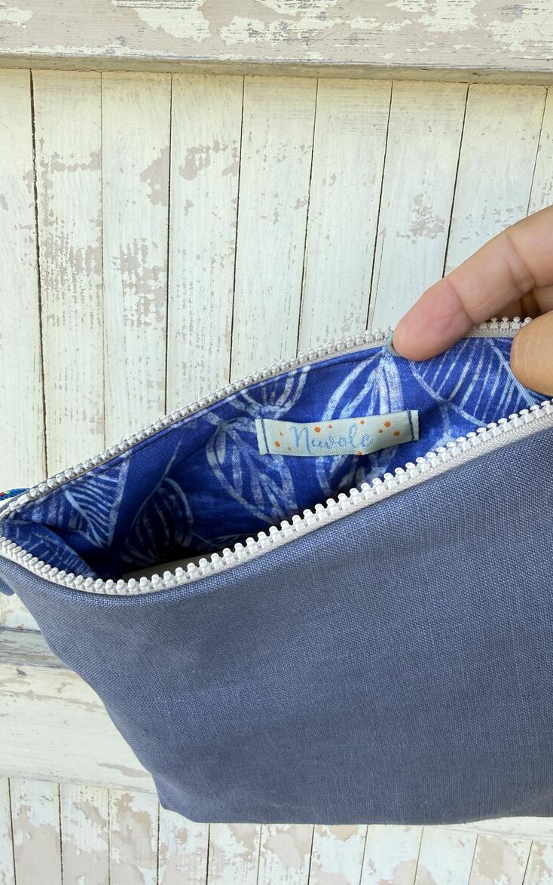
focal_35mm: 26
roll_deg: -1.5
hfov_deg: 47.5
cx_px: 237
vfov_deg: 70.4
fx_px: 627
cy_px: 446
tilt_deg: -23.0
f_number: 2.2
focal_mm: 2.22
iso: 40
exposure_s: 1/99
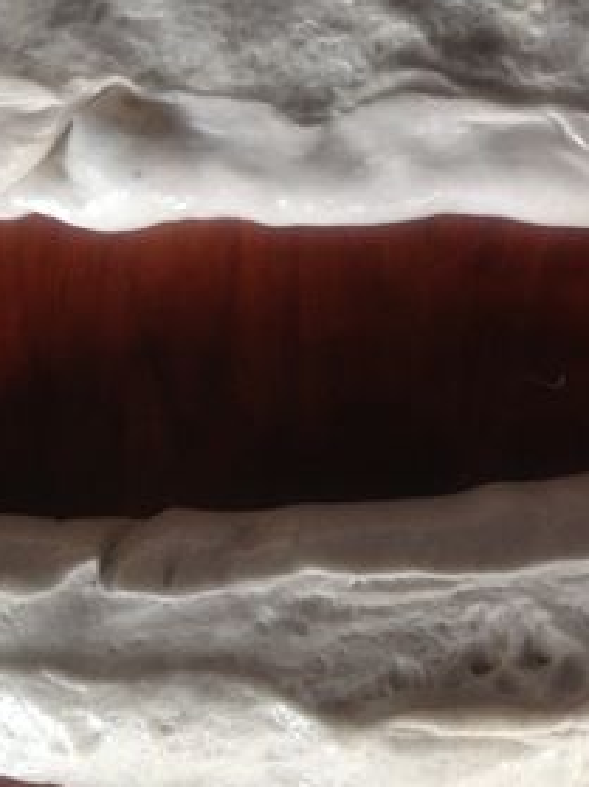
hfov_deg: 23.2
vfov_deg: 30.6
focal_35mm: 63
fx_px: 1430
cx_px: 379
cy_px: 299
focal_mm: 4.28
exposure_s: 1/20
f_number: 2.4
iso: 160
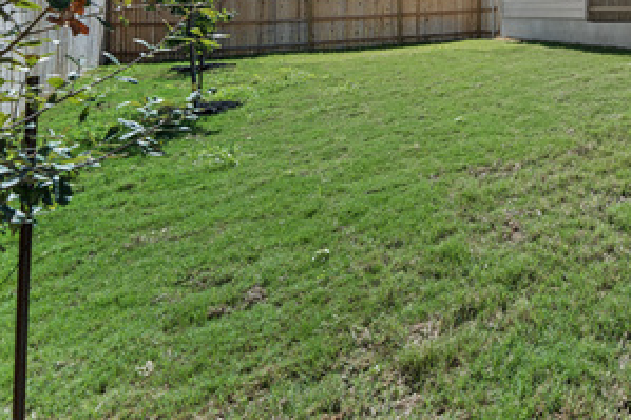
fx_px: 526
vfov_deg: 38.7
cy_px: 1
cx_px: 633
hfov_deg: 50.1
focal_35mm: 30
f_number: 8
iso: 160
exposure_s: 1/125
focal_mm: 14
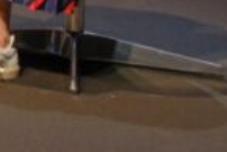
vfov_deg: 7.9
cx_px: -465
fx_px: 978
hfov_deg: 9.9
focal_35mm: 155
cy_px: -278
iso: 640
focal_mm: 14.4
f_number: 2.8
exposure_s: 1/60
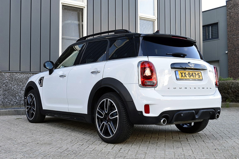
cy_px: 80
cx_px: 120
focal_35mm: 46
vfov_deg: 28.9
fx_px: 308
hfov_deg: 42.4
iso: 400
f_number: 8
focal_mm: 31
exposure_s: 1/60
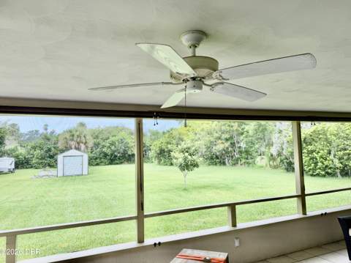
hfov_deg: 71.7
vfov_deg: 56.7
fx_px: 243
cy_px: 132
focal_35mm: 24
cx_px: 176
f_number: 1.78
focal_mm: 6.76
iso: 80
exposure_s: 1/742
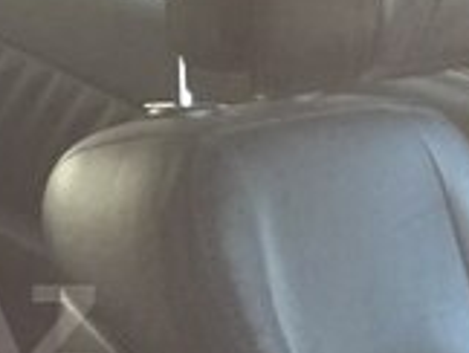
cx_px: -200
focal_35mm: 118
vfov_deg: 12.5
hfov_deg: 15.6
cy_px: 328
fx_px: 1601
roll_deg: -8.2
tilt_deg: -15.6
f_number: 2.2
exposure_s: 1/33
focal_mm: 4.15
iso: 160
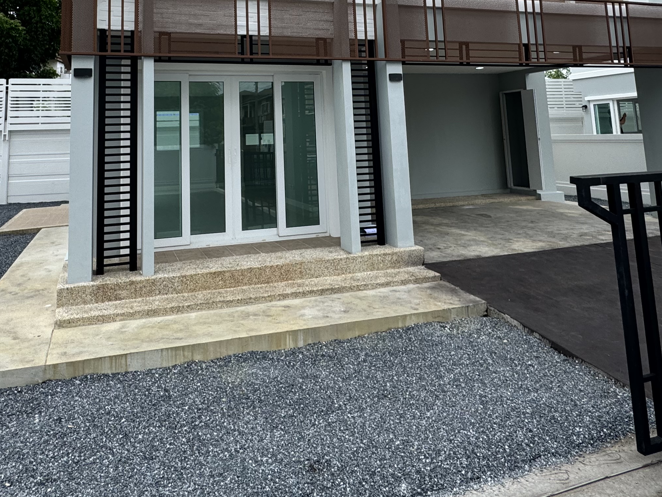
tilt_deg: +9.0
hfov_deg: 63.1
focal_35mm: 28
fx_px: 535
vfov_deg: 45.8
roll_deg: +2.2
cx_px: 282
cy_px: 65
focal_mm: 2.22
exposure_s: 1/1160
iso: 50
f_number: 2.2
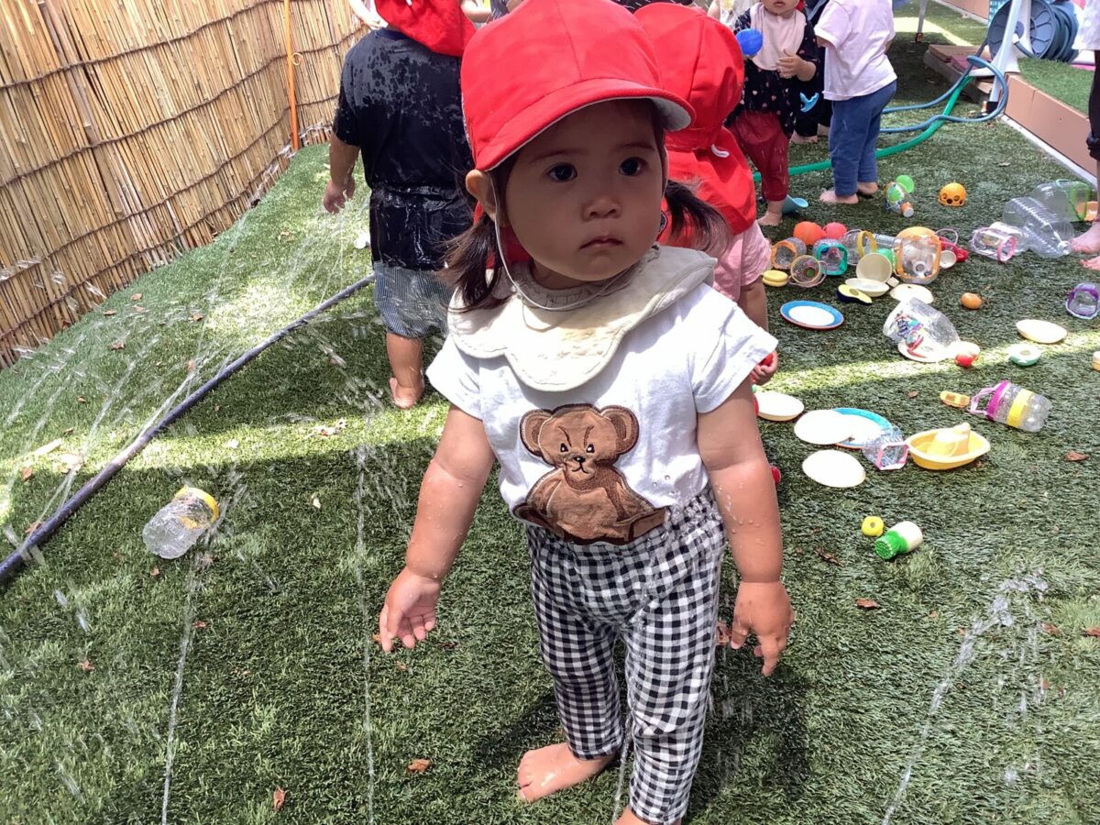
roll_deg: -1.3
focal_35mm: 31
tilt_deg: -27.9
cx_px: 550
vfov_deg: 45.4
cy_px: 412
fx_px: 985
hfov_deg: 58.4
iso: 80
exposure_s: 1/120
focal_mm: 3.3
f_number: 2.4
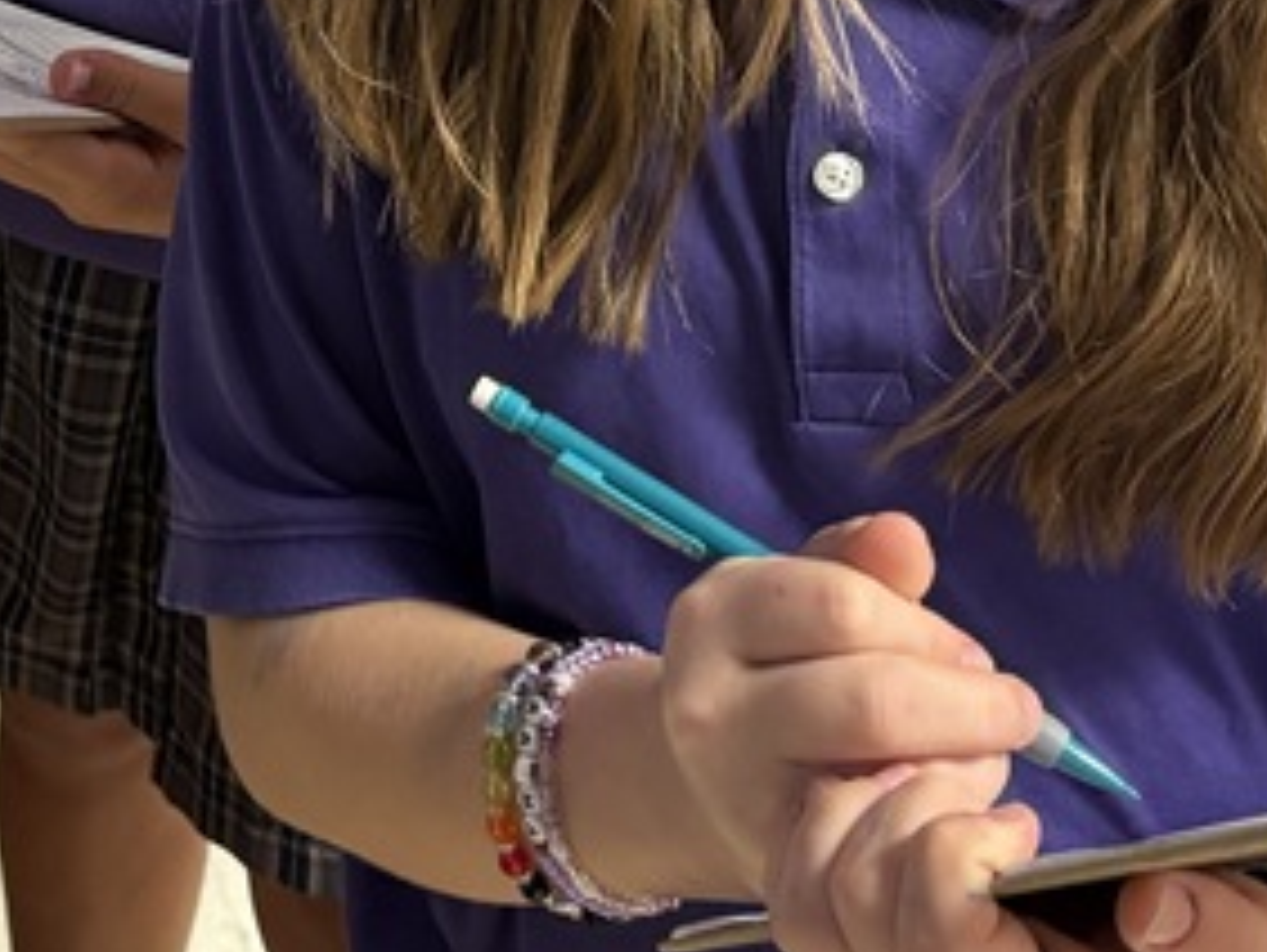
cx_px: -184
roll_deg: +1.4
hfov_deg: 21.2
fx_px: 3187
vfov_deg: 16.0
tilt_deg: -25.9
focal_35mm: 87
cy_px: -314
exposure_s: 1/60
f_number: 1.78
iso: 400
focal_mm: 6.76
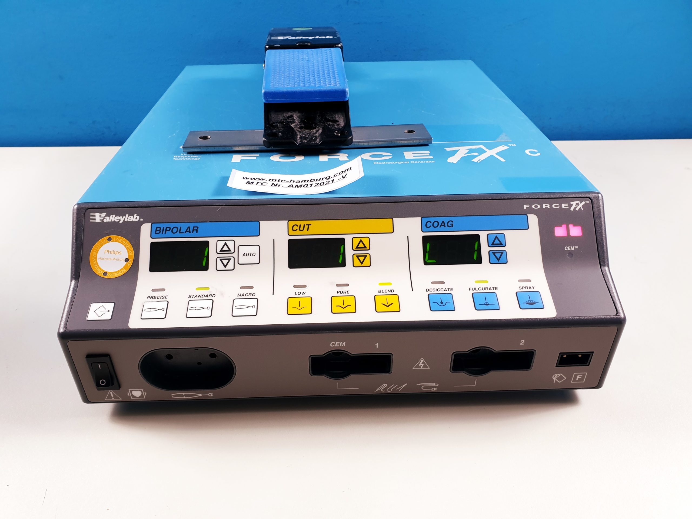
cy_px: 260
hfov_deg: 67.3
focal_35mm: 26
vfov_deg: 53.1
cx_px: 346
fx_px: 520
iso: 80
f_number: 2.4
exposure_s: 1/50
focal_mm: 4.3
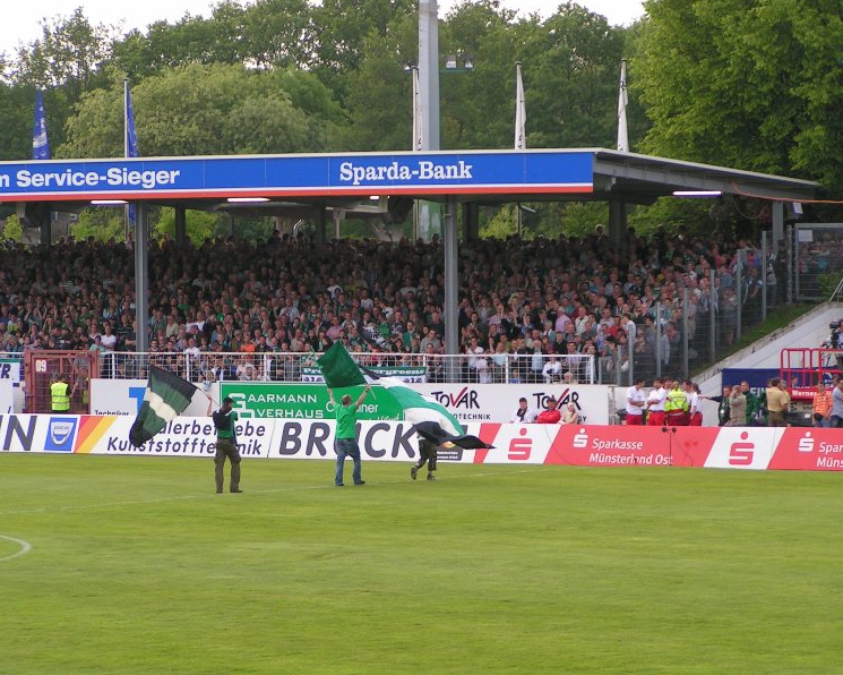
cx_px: 396
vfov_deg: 9.0
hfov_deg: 11.2
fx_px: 4291
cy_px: 336
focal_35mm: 172
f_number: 3.5
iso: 64
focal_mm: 25.1
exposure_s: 1/200
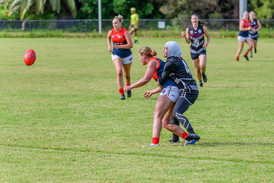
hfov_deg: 6.9
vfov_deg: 4.6
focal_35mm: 300
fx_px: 2283
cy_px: 110
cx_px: 165
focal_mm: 240
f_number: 6.3
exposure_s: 1/1600
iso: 800
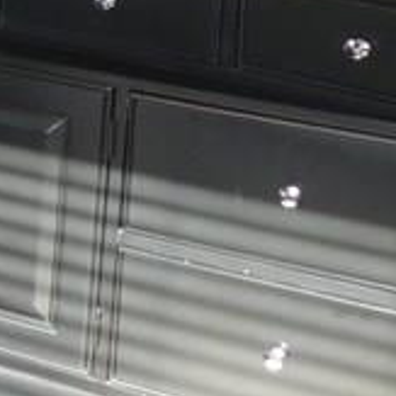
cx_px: -826
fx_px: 1799
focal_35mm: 139
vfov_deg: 11.8
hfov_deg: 9.5
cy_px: -262
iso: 80
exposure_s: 1/30
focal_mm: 4.1
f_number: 3.3
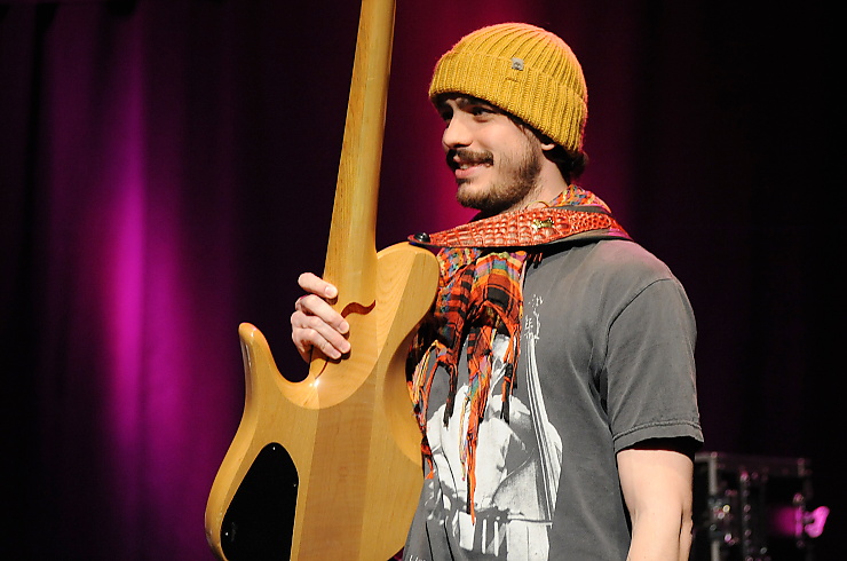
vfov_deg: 10.1
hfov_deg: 15.2
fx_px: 3169
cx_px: 424
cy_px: 280
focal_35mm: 135
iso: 2500
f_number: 2.8
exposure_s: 1/100
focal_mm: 135
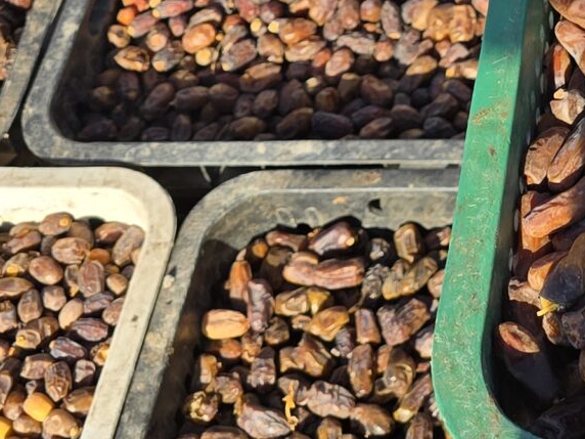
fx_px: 1741
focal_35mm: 103
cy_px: -396
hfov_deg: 17.6
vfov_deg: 12.8
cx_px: 812
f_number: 1.7
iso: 12
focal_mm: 6.3
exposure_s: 1/505
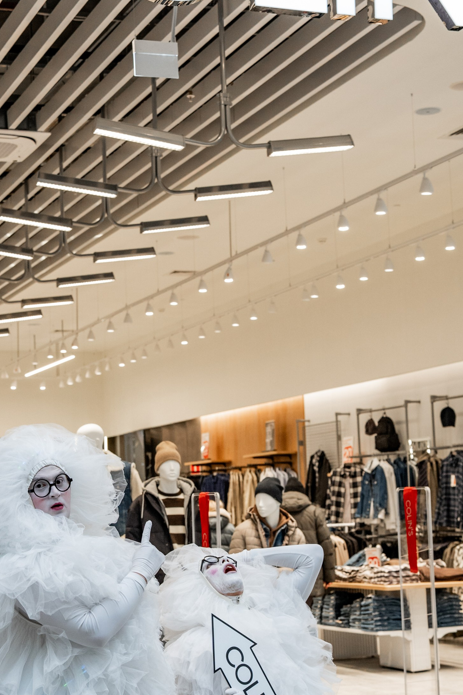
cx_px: 180
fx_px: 1408
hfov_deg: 18.6
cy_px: 399
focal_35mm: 73
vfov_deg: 27.7
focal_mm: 39
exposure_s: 1/320
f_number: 4
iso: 1250
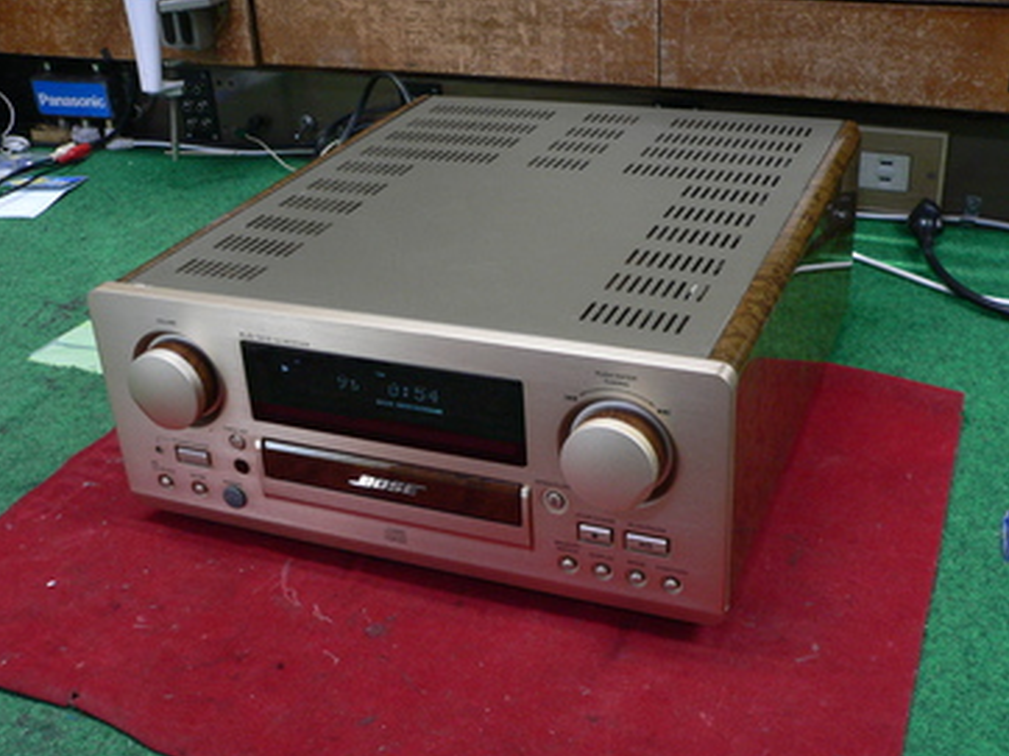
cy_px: 389
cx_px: 507
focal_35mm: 42
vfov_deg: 34.3
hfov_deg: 44.8
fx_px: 1223
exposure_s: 1/20
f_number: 2.8
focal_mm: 6.7
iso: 200
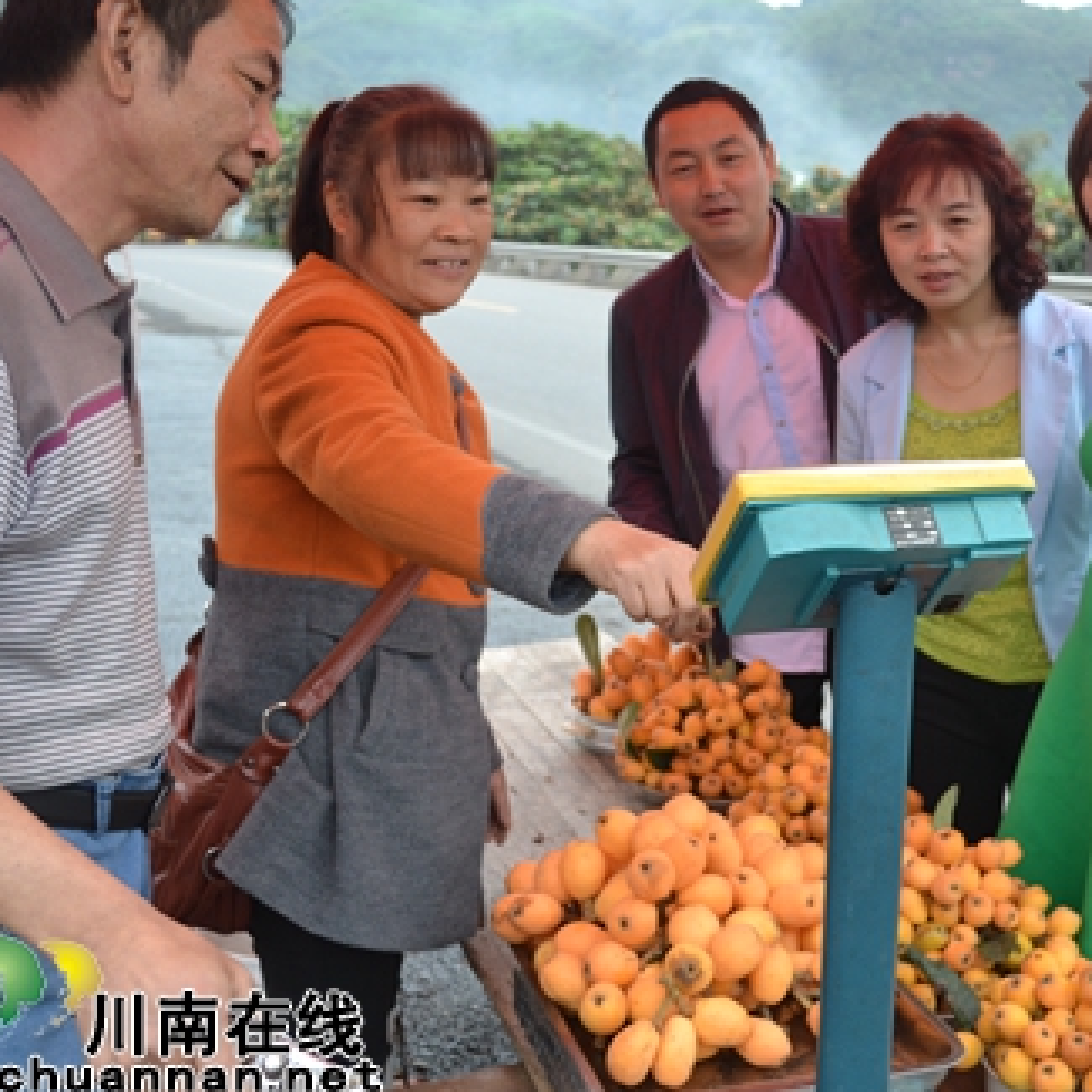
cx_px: 672
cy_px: 556
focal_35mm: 47
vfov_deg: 36.1
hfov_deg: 35.9
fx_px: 1677
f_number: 5
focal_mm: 24
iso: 400
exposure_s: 1/100
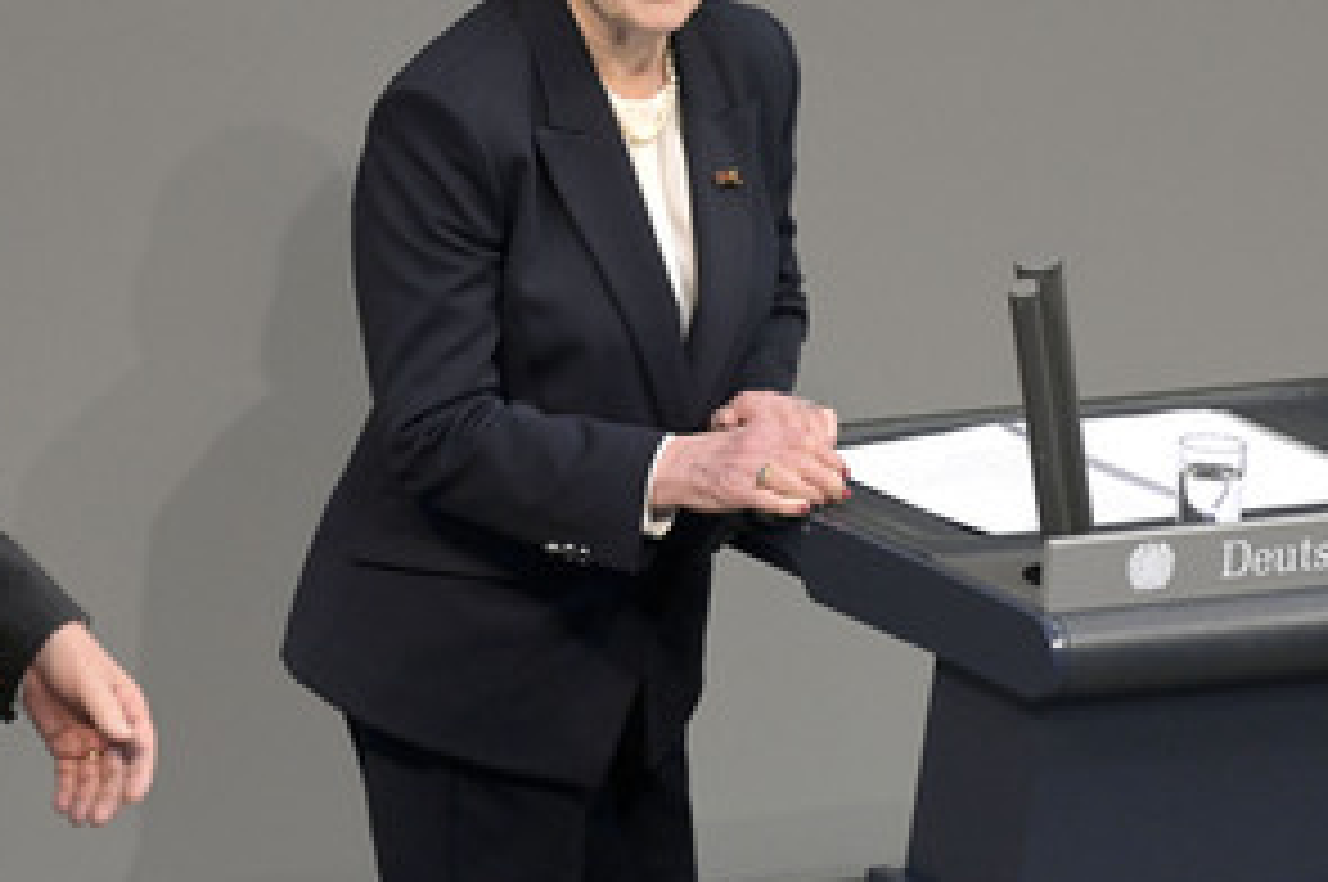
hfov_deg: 4.2
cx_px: 520
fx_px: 18018
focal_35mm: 489
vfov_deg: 2.8
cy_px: 243
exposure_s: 1/320
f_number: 5.6
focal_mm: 320
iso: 10000
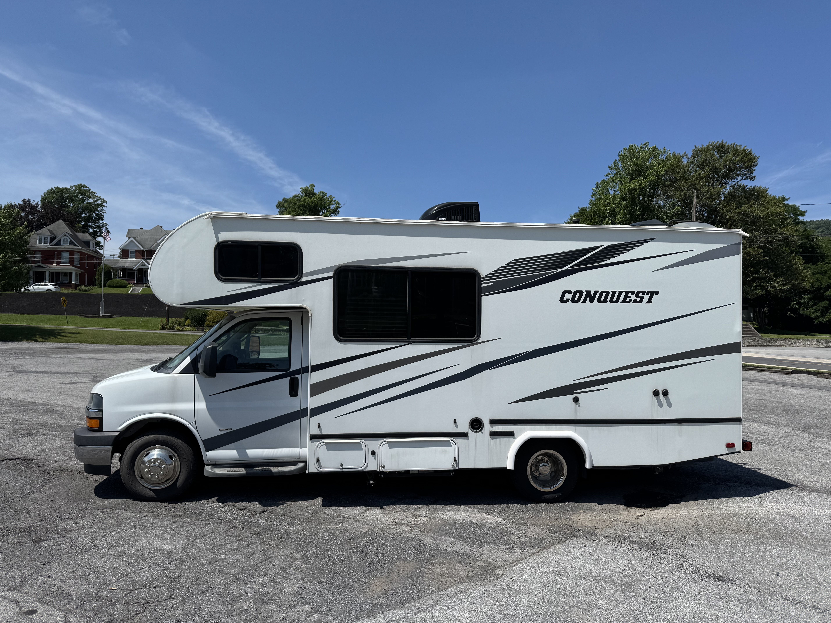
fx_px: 576
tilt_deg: +1.1
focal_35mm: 24
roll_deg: -1.1
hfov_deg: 71.6
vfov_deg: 56.8
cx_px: 416
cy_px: 312
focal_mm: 6.76
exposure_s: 1/6410
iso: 80
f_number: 1.78
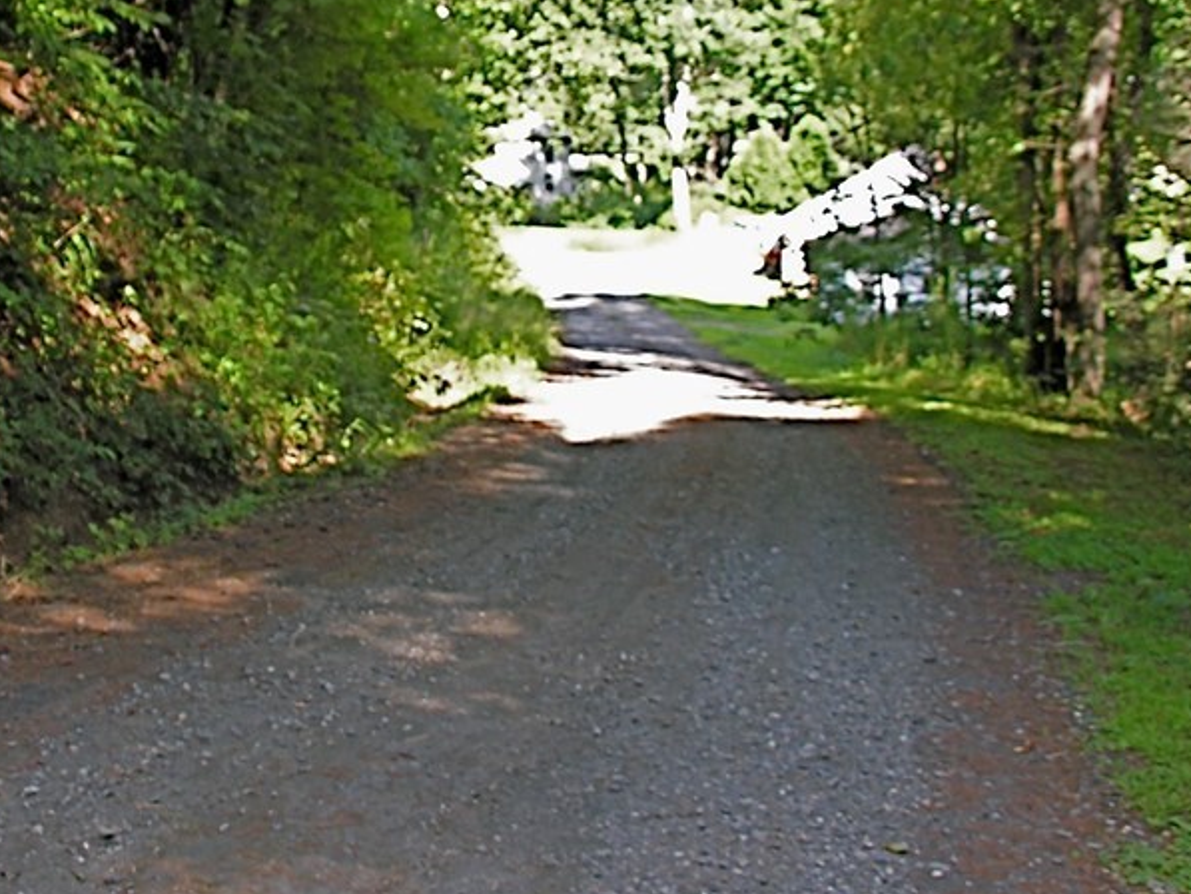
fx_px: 2065
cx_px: 327
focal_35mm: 60
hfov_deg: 31.7
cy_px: 331
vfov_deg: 24.4
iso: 50
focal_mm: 8.9
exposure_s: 1/59.8
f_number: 3.2
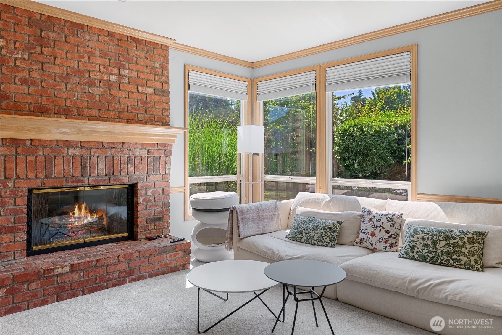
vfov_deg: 49.5
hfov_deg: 69.4
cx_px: 251
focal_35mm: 26
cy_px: 168
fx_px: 362
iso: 400
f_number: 3.5
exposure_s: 1/100
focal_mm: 26
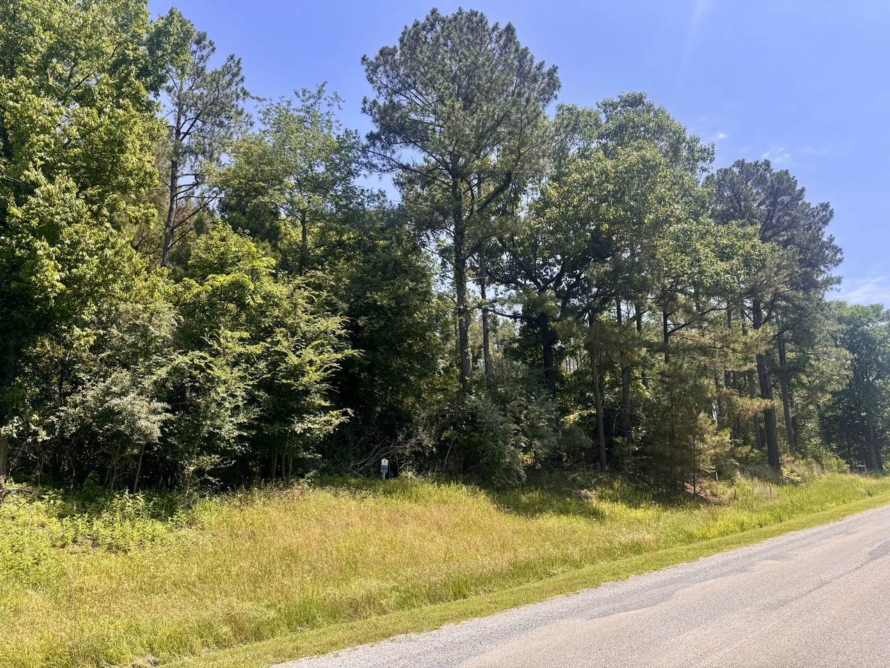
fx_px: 617
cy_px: 334
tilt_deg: +11.3
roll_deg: +0.8
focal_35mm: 24
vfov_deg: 56.8
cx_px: 445
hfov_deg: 71.6
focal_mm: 6.76
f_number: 1.78
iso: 80
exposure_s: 1/1923
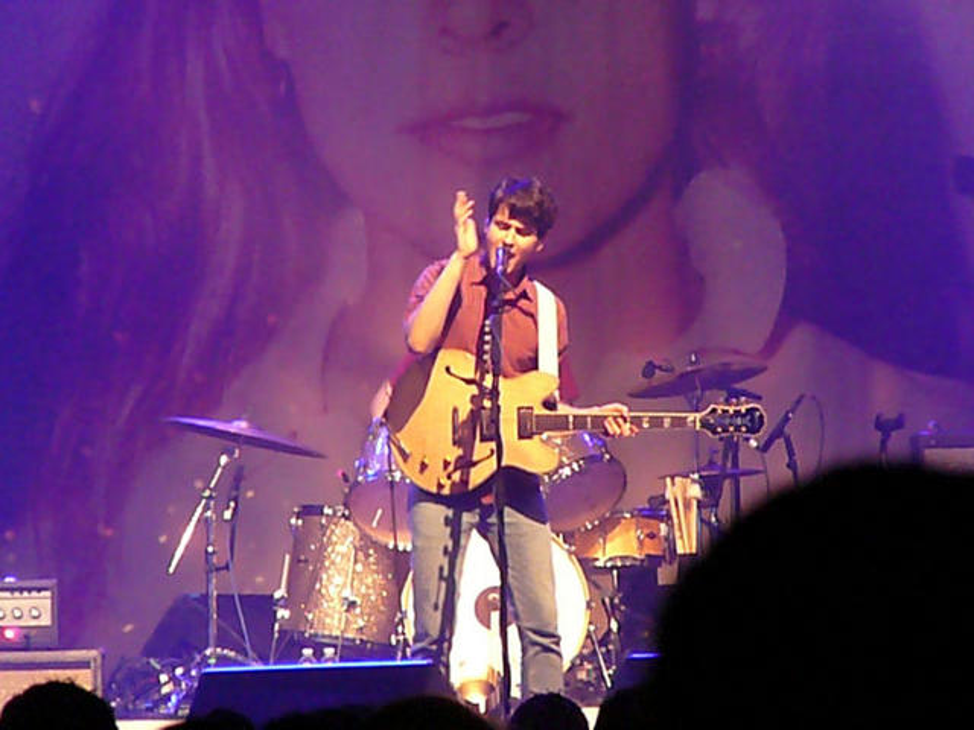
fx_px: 9848
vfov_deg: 4.2
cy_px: 365
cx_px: 487
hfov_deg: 5.7
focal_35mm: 350
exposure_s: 1/20
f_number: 4.2
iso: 1600
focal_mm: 52
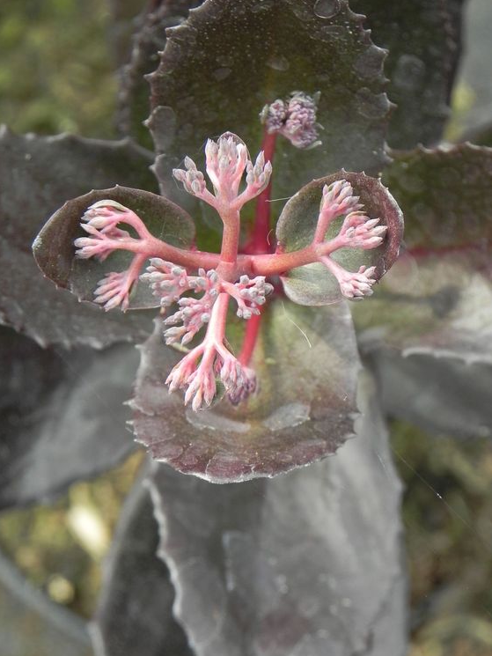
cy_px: 336
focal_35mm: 174
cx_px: 233
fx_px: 3296
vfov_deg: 11.4
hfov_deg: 8.5
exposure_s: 1/80
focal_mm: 28.8
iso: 160
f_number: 5
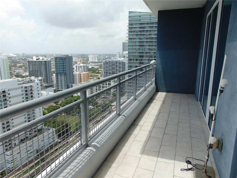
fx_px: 171
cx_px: 118
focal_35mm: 25
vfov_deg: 54.9
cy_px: 89
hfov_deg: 69.4
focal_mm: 4.5
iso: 80
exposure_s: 1/200
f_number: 7.7
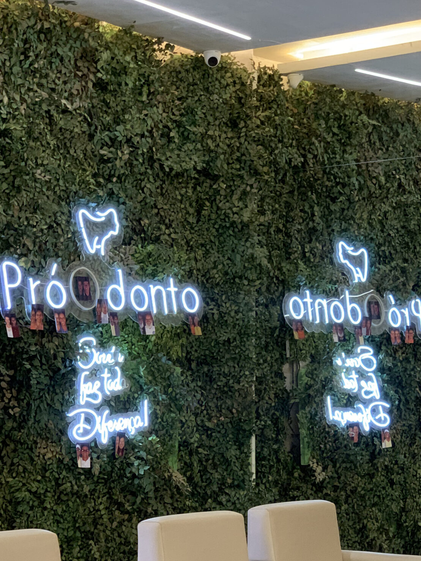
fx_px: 1460
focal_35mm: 90
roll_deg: -0.7
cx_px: 285
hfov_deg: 16.4
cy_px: 399
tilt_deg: +0.6
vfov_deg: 21.6
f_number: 2.4
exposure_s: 1/60
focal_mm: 6
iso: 200
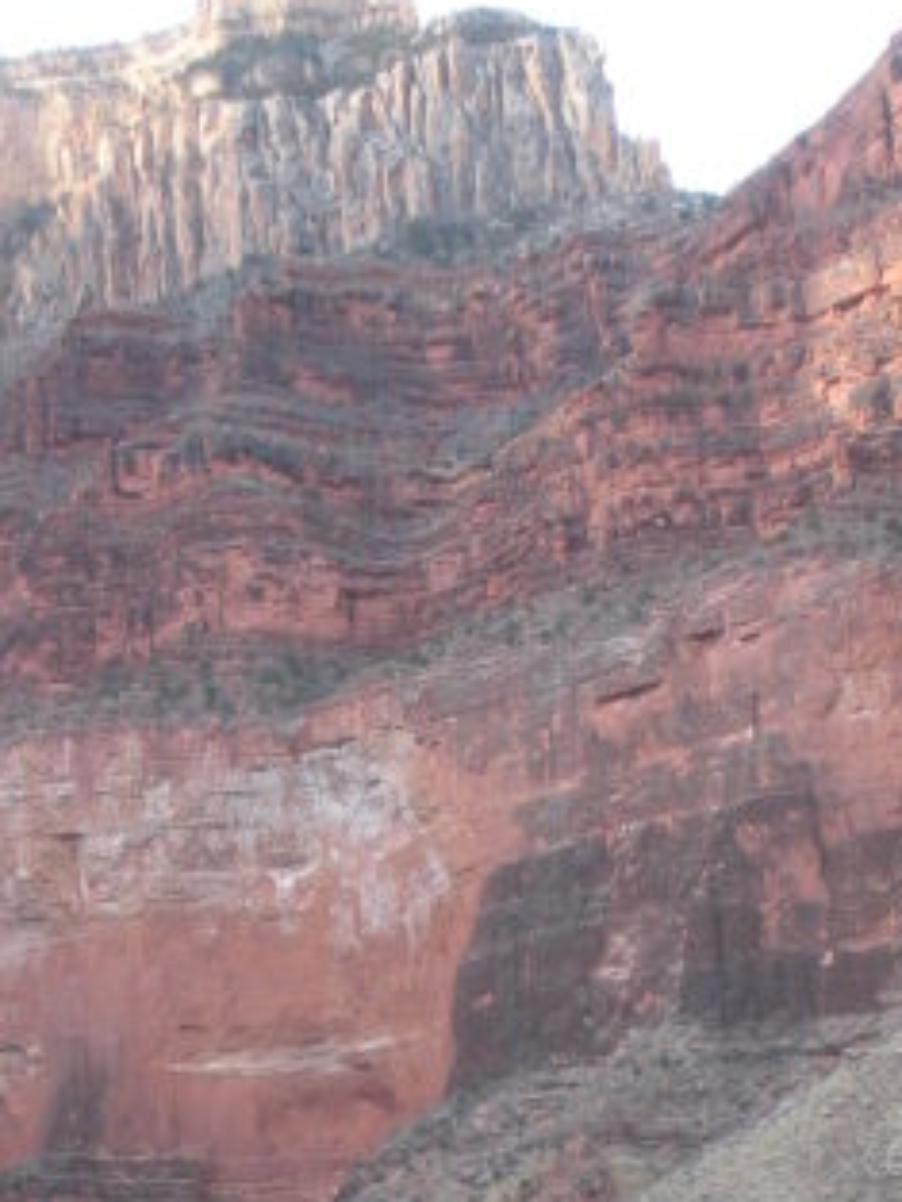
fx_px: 3403
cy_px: 1461
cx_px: 334
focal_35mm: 98
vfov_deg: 18.9
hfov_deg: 15.1
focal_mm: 6.3
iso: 64
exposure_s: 1/64
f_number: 3.5
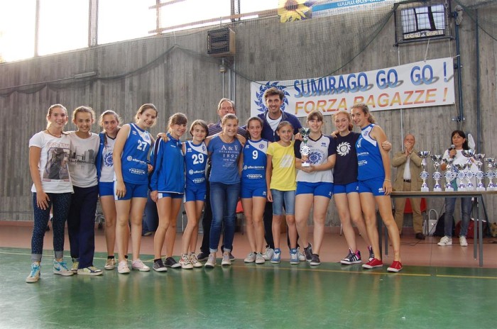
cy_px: 164
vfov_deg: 39.8
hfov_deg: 57.3
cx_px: 248
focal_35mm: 33
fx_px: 455
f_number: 7.1
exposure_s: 1/25
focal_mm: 22
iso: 800
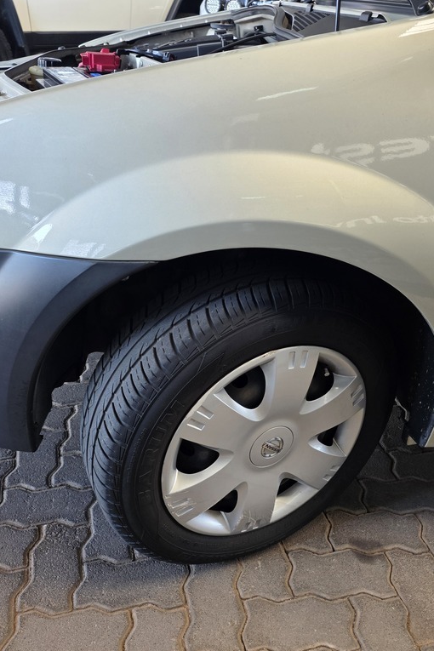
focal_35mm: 32
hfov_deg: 41.1
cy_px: 326
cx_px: 231
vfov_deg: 58.7
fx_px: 579
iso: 100
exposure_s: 1/180
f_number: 1.7
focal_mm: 6.25
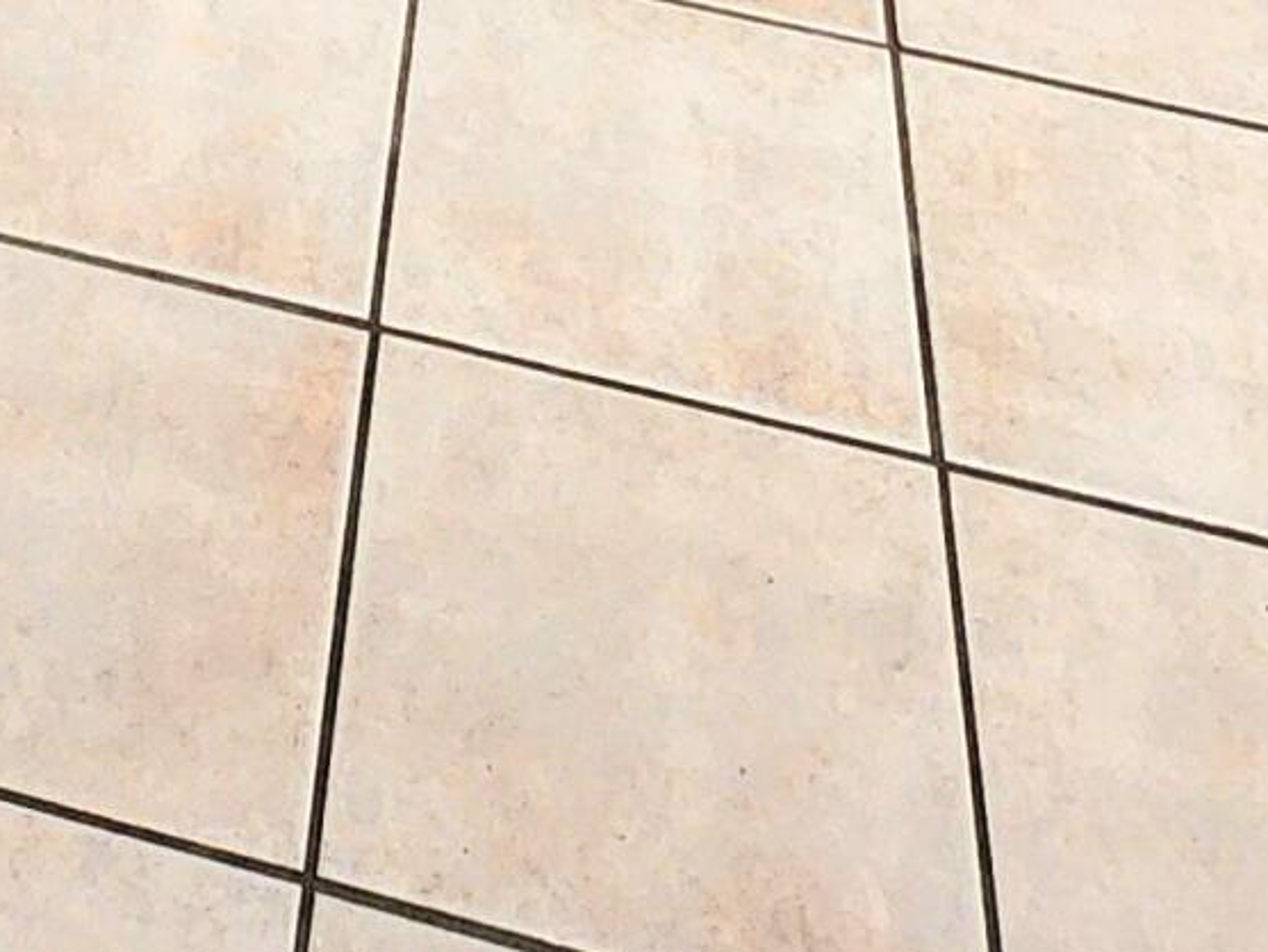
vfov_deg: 13.1
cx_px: 91
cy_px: -1556
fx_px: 2565
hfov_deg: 26.7
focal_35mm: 70
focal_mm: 2.2
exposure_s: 1/30
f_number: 2.2
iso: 500
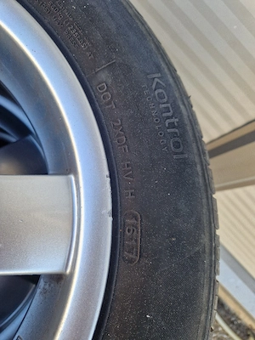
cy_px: 170
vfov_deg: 73.9
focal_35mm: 23
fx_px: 226
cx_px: 128
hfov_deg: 58.9
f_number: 1.8
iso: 50
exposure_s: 1/182
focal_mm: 5.4
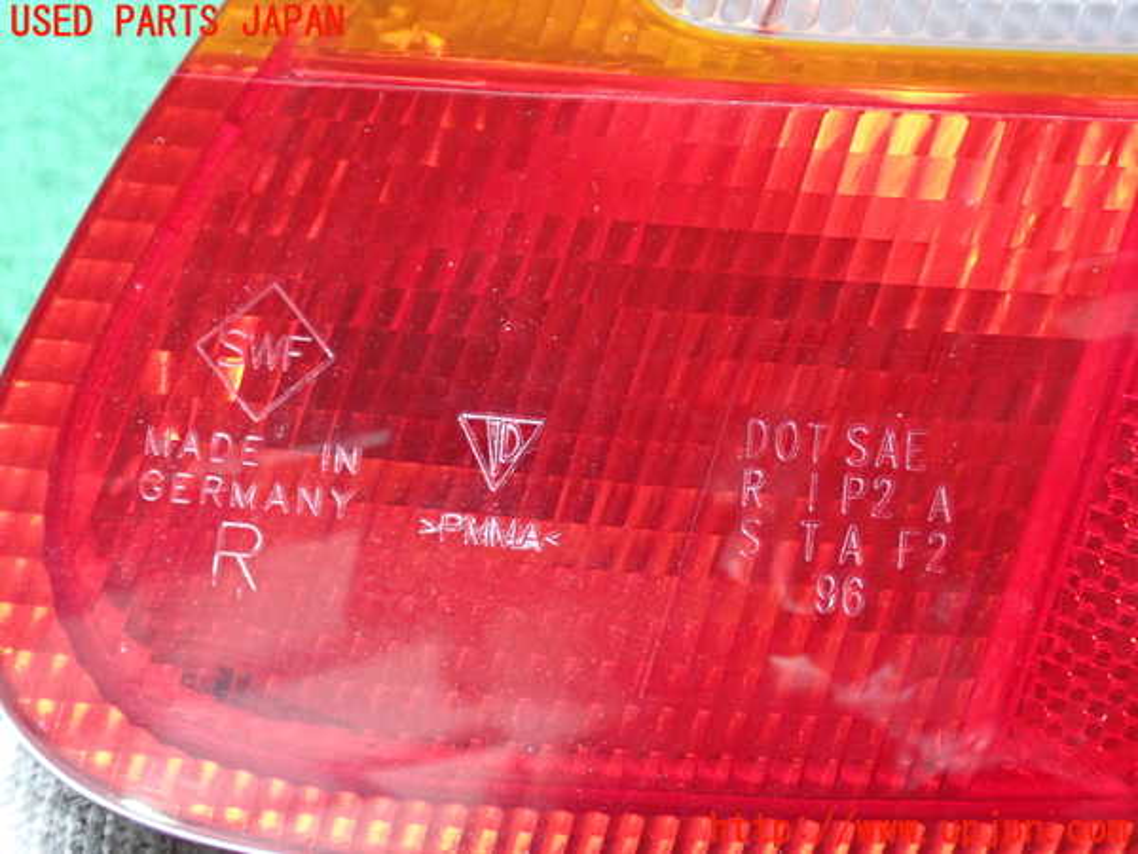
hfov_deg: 51.4
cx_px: 569
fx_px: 1183
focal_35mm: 36
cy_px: 427
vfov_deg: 39.7
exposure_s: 1/40
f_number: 2.5
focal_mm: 6.37
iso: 250
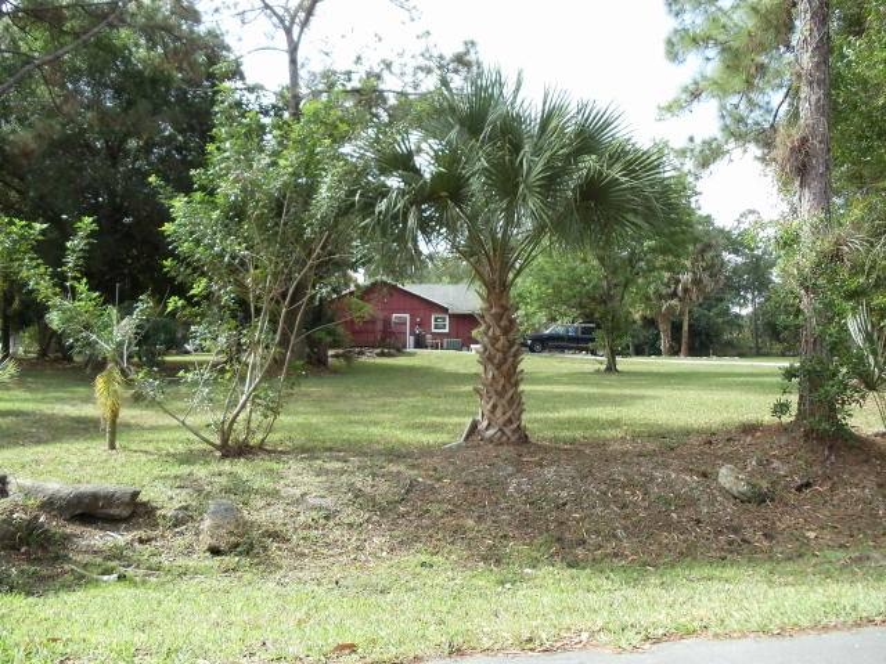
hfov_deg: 42.9
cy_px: 332
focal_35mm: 44
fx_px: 1126
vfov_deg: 32.9
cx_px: 443
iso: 80
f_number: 3.5
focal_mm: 6
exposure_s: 1/125
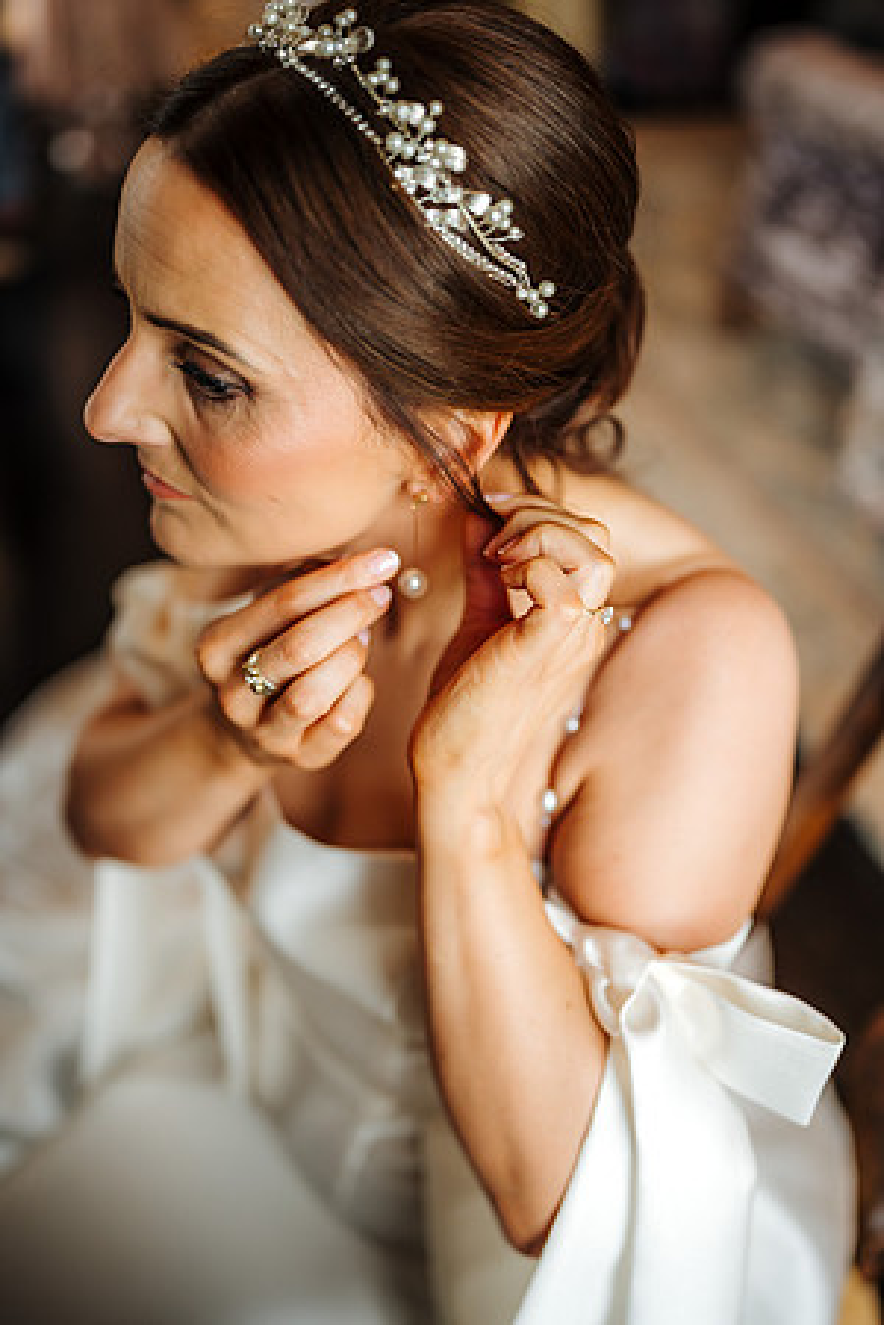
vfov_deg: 54.4
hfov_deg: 37.9
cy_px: 662
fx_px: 1289
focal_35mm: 35
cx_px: 442
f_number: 1.4
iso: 500
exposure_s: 1/320
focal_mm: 35
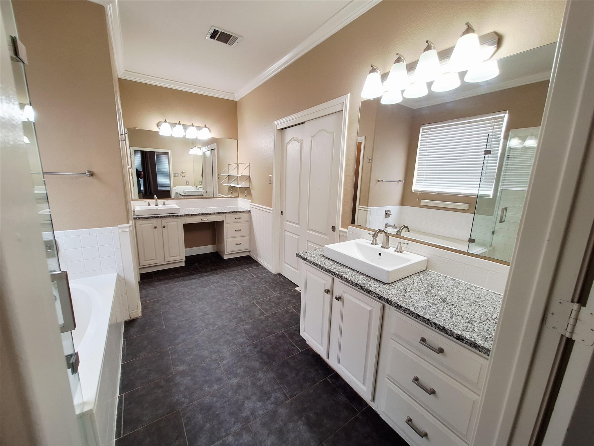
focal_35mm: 13
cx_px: 297
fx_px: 223
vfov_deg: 89.9
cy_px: 223
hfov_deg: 106.2
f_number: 2.2
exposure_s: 1/50
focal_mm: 1.74
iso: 50
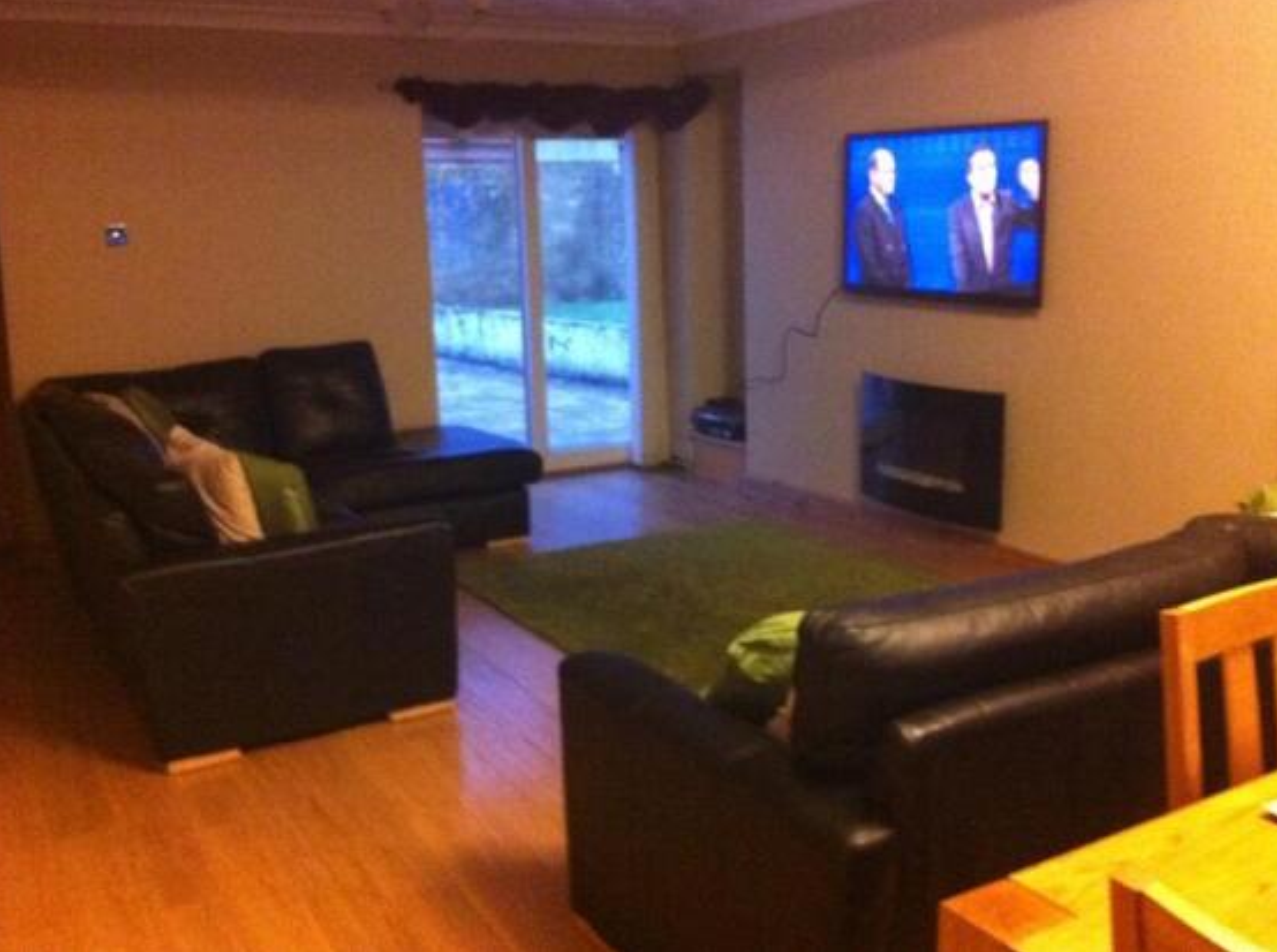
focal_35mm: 37
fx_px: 1362
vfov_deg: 38.5
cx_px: 655
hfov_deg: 50.2
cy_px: 453
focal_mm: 3.85
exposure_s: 1/17
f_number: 2.8
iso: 1000
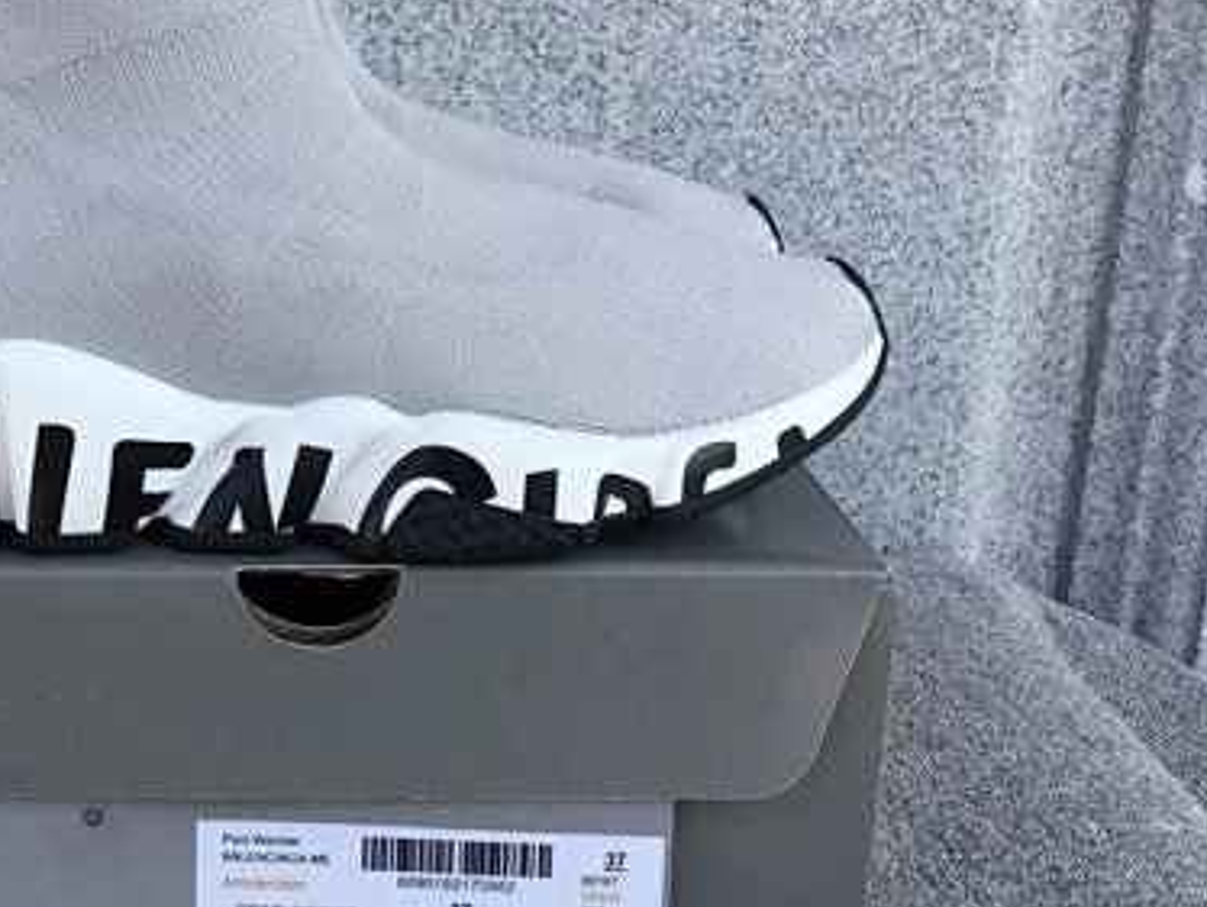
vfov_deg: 27.5
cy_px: 391
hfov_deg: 35.3
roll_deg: -0.2
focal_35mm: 53
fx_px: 1849
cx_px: 294
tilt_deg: -17.5
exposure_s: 1/278
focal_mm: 3.3
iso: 25
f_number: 2.4
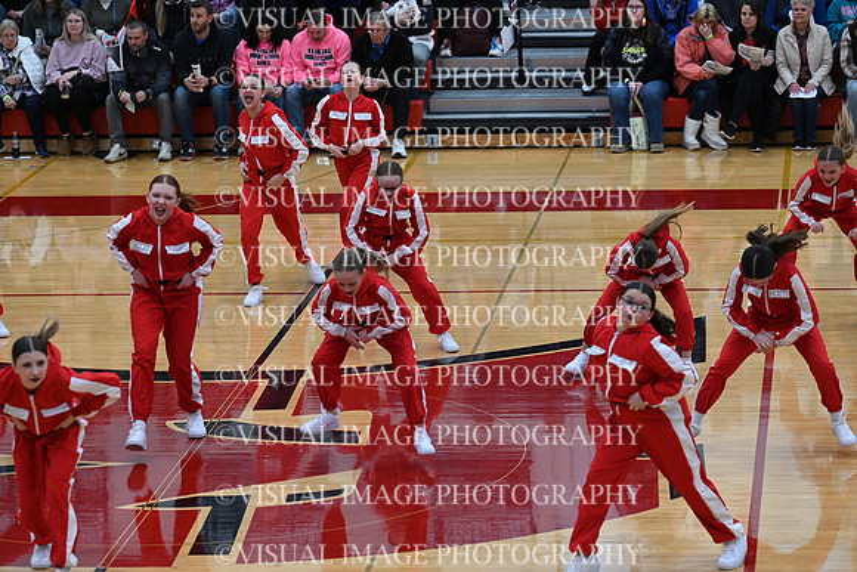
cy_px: 286
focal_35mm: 140
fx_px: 3333
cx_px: 428
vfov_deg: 9.8
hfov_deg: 14.7
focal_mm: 140
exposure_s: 1/400
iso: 4000
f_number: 4
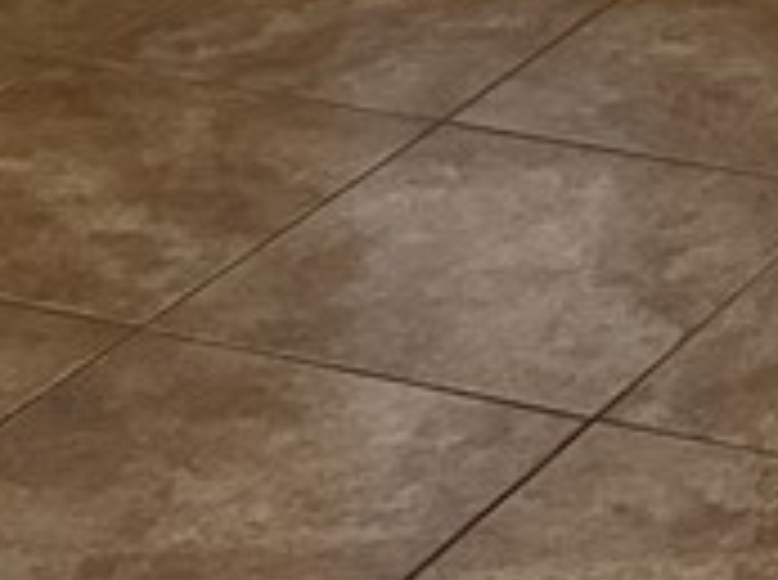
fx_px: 3858
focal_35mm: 172
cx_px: 1475
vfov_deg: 7.6
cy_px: -1142
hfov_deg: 10.7
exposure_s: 1/121
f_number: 1.8
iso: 64
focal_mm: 3
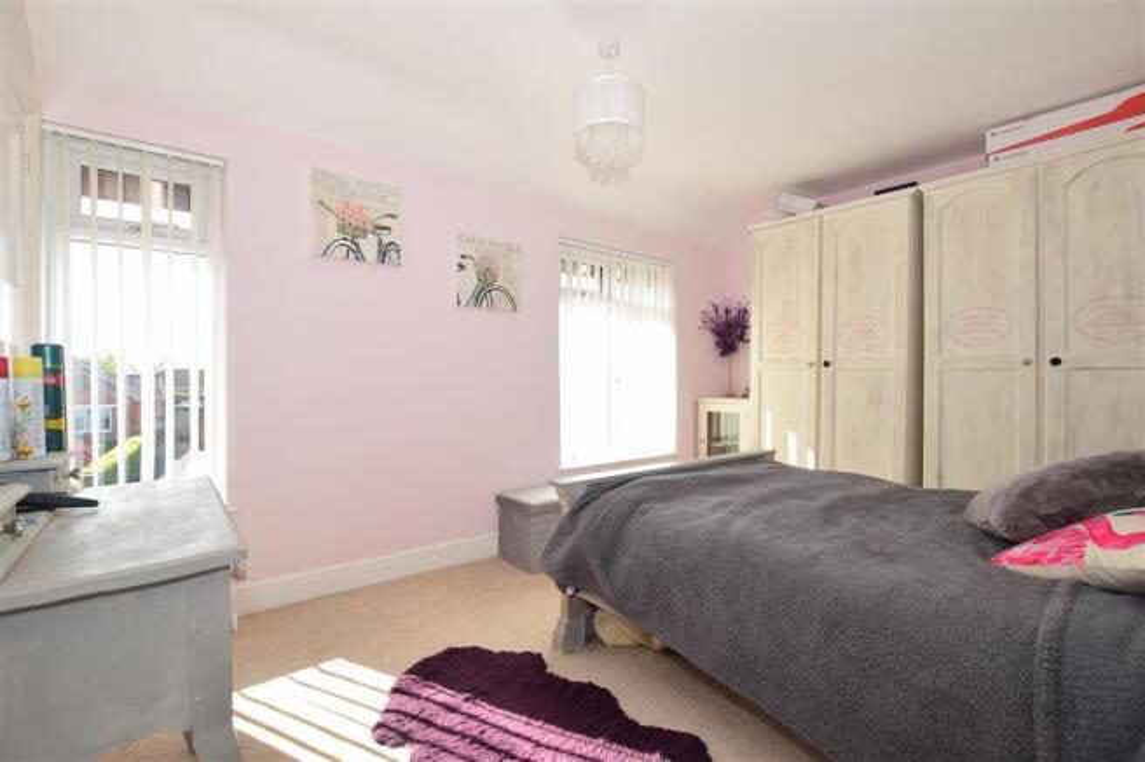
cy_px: 381
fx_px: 477
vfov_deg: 77.3
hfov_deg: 100.4
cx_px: 572
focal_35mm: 15
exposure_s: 1/200
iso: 400
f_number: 7.1
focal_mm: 10
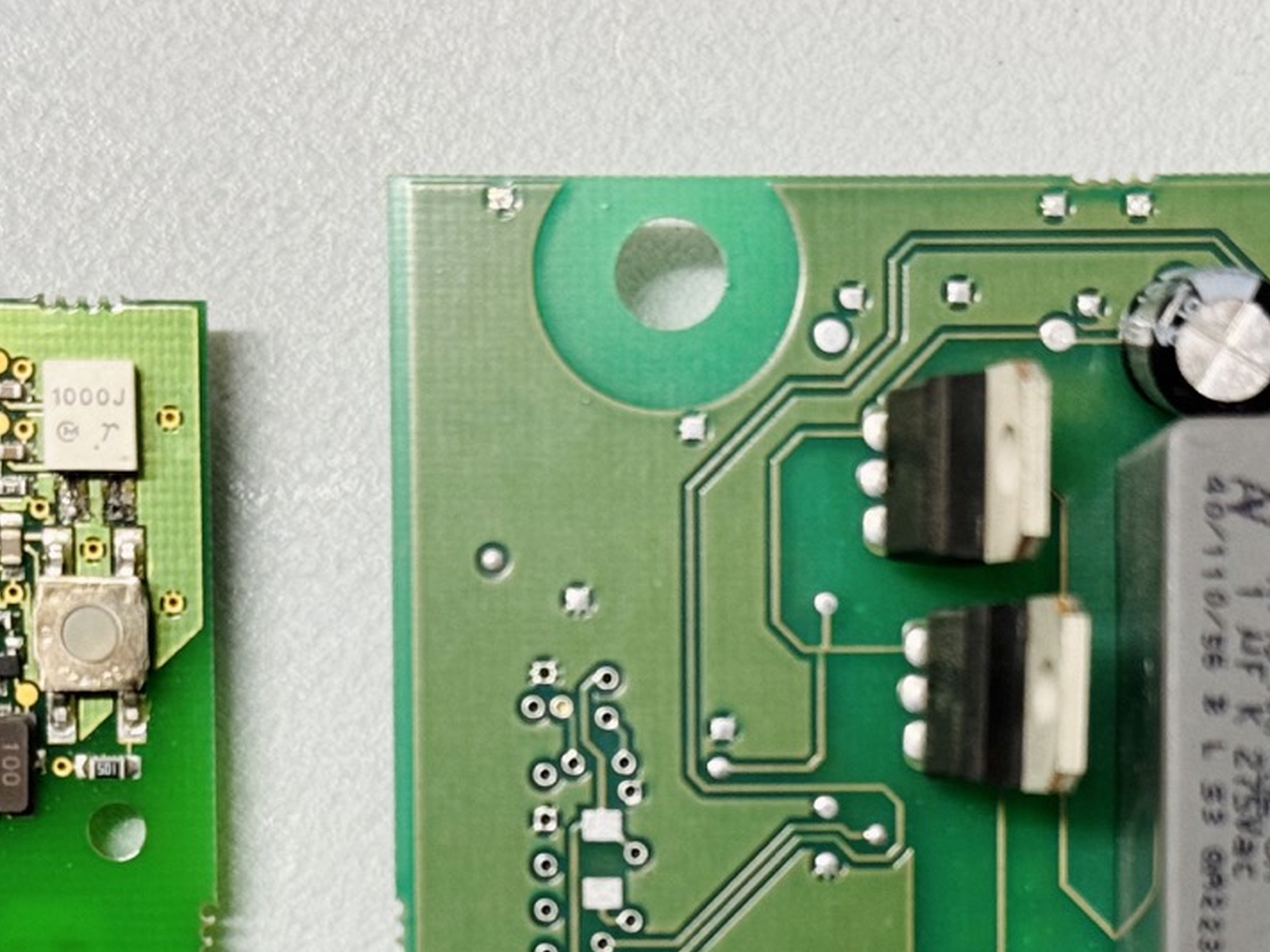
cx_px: 704
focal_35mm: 108
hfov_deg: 18.2
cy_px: 957
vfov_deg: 13.5
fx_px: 3962
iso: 125
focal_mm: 6.86
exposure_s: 1/50
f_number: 1.78
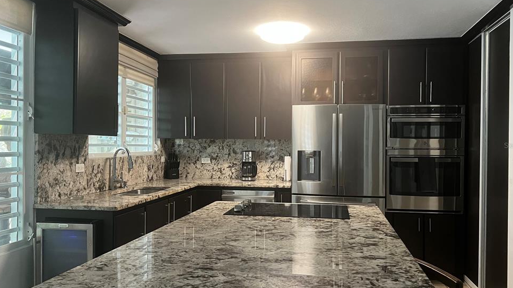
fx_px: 408
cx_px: 265
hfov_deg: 64.3
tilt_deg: -0.8
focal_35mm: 30
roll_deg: -0.6
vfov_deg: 38.9
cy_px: 145
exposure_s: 1/60
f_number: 1.5
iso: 320
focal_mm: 5.7
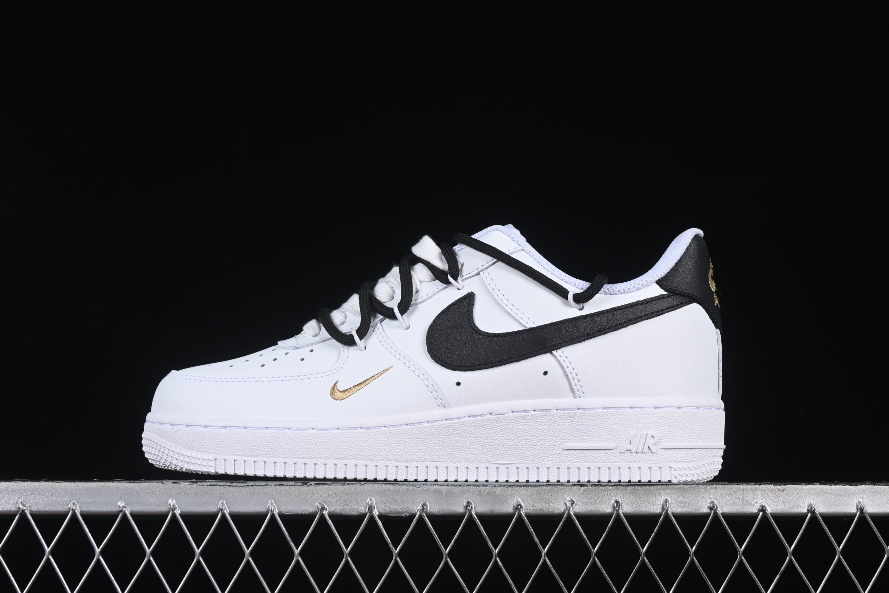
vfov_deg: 18.2
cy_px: 296
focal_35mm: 75
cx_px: 444
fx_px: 1852
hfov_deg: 27.0
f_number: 8
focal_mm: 50
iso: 160
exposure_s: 1/80
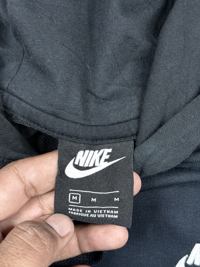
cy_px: 134
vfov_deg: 39.7
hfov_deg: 30.3
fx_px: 370
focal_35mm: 48
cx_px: 100
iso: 160
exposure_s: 1/100
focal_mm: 6.76
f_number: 1.78
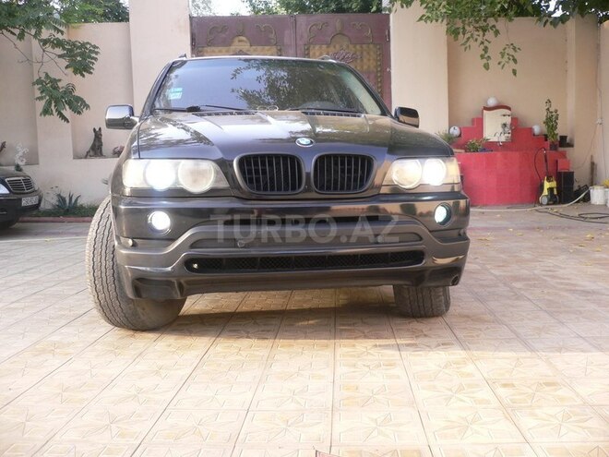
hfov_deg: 52.6
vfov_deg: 40.7
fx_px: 616
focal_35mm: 35
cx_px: 304
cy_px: 228
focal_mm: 5.8
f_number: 2.8
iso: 100
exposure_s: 1/100
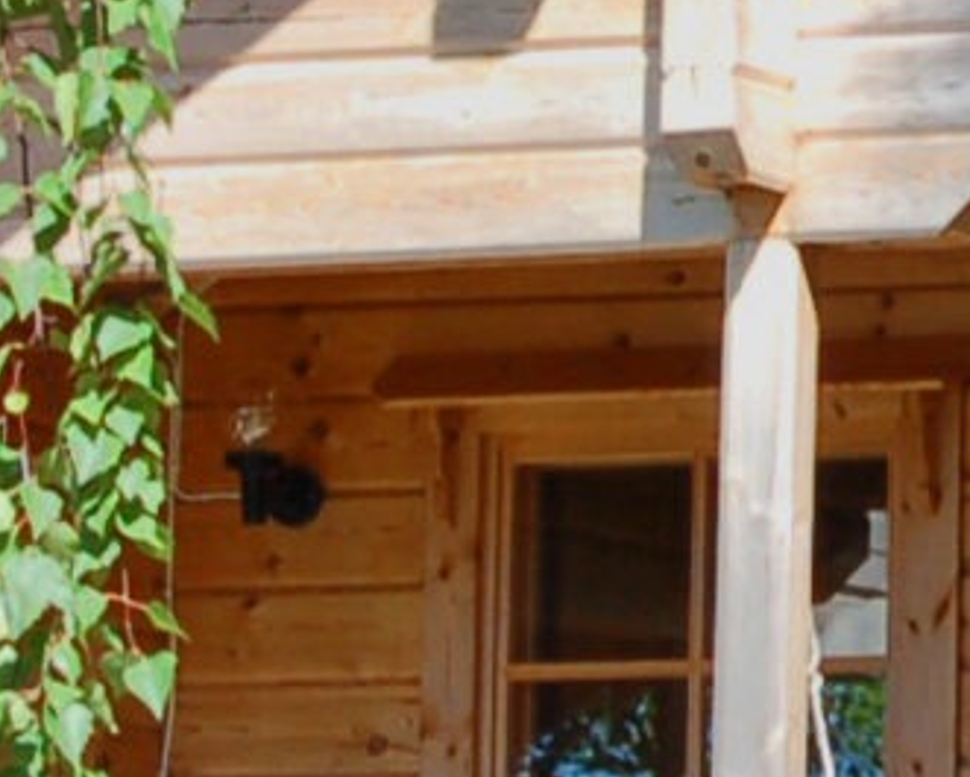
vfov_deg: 3.1
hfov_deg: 3.9
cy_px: -103
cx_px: 1093
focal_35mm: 500
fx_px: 14358
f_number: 13
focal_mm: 46
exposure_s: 1/80
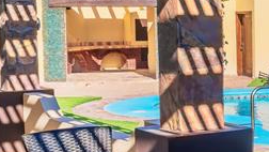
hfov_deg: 21.2
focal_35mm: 85
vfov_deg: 14.2
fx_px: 607
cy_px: 101
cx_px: 399
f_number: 5.6
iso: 80
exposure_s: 1/750
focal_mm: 20
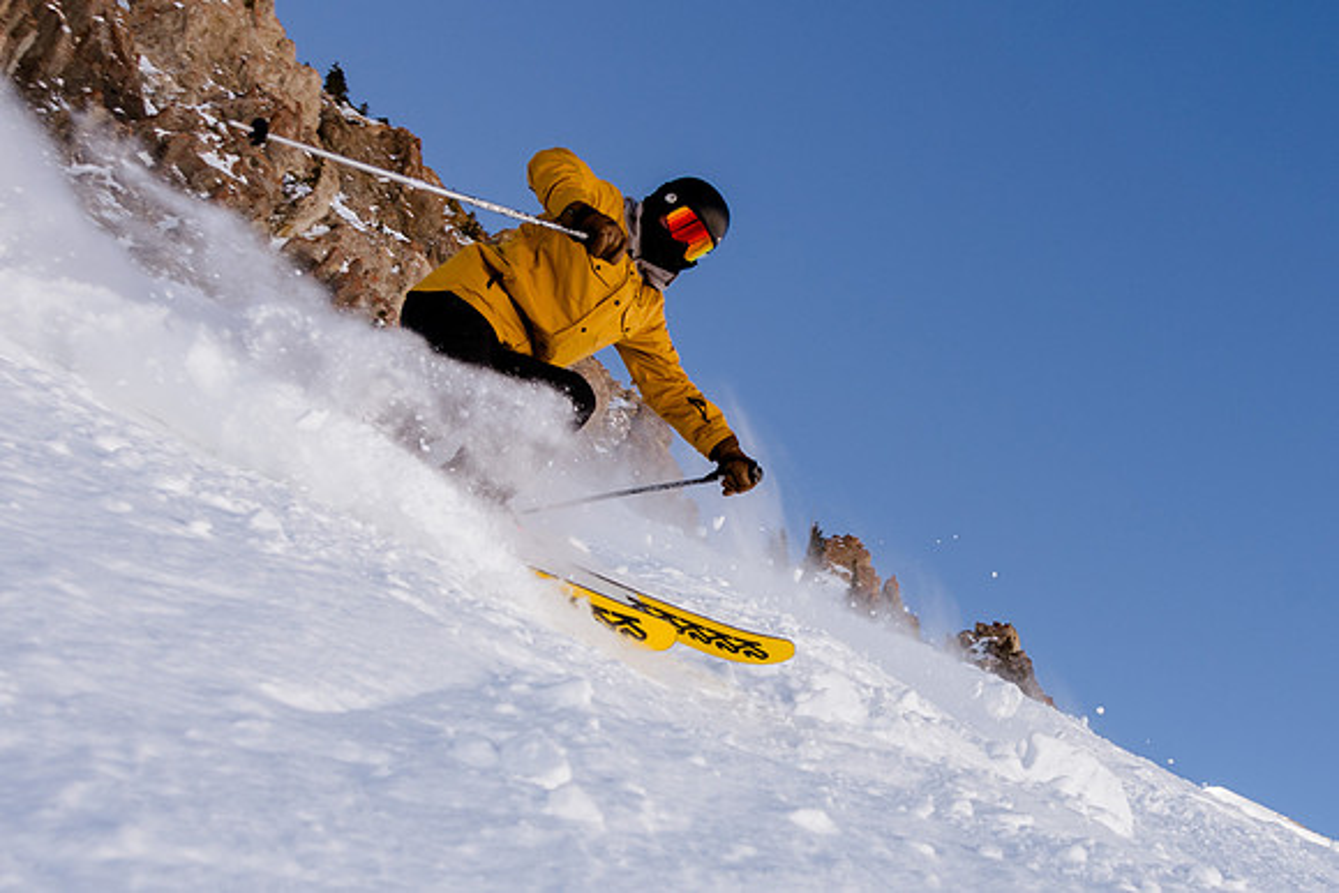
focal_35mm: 50
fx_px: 1845
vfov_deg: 27.1
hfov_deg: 39.4
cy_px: 580
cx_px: 885
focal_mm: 22
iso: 160
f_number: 8
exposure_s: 1/640
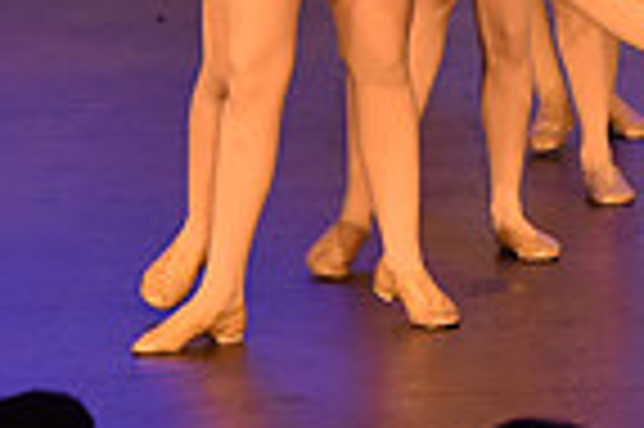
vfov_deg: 2.7
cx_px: 401
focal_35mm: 508
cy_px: -259
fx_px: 9077
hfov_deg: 4.1
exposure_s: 1/200
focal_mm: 125
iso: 2000
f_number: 4
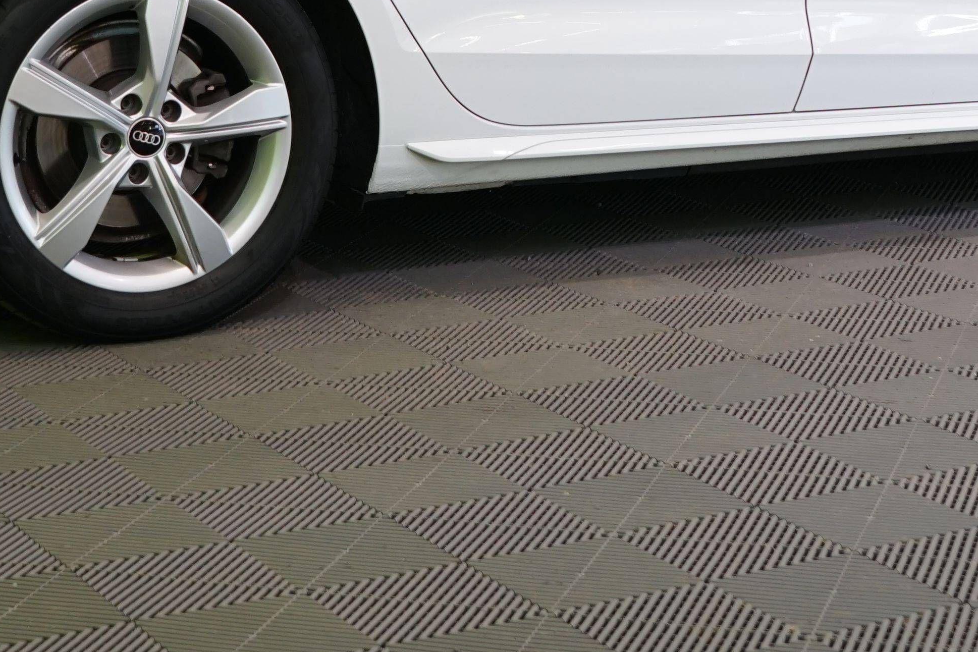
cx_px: 483
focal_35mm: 96
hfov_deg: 21.2
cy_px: -161
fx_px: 2608
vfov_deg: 13.8
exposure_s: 1/30
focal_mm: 31
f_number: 5.6
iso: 400
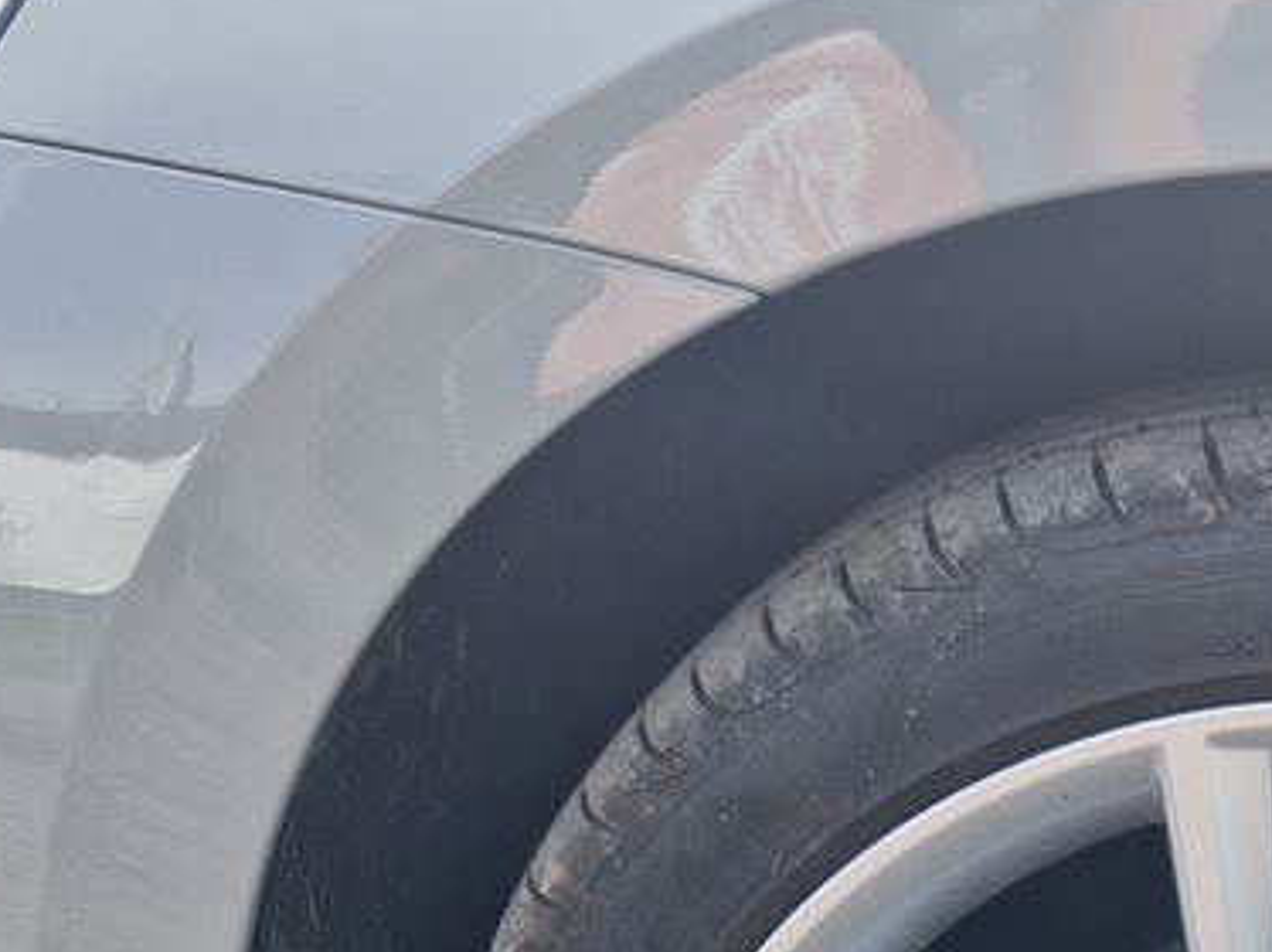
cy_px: 1176
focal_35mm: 63
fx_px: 2314
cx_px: 1313
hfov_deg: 28.6
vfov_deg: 21.4
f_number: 1.8
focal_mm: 5.4
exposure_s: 1/388
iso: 50
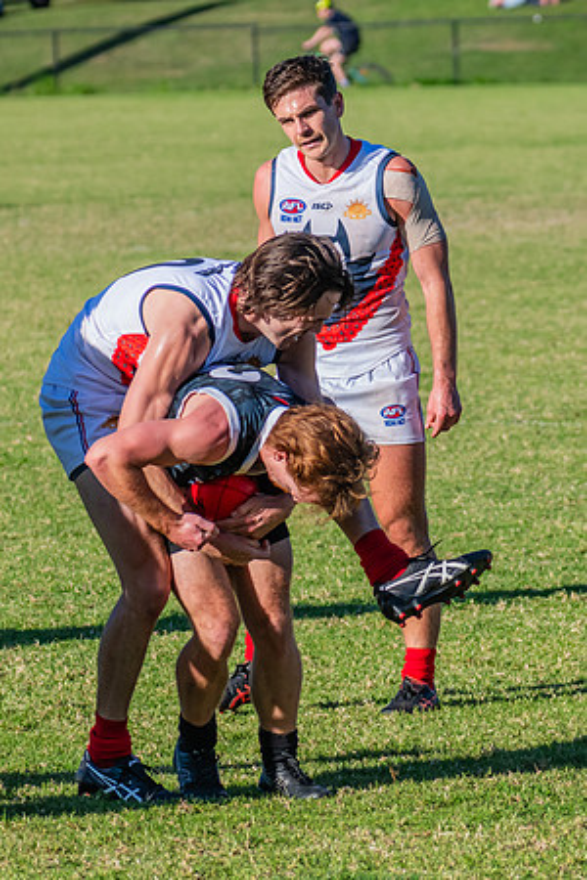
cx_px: 477
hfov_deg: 3.5
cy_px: 453
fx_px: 9498
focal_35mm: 388
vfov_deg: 5.3
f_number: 9
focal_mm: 240
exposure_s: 1/1600
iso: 800
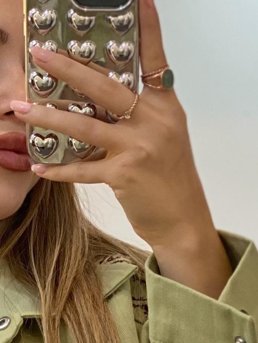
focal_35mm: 249
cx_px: -17
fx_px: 2473
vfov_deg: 7.8
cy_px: 499
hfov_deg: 6.0
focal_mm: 6
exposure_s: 1/100
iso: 80
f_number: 2
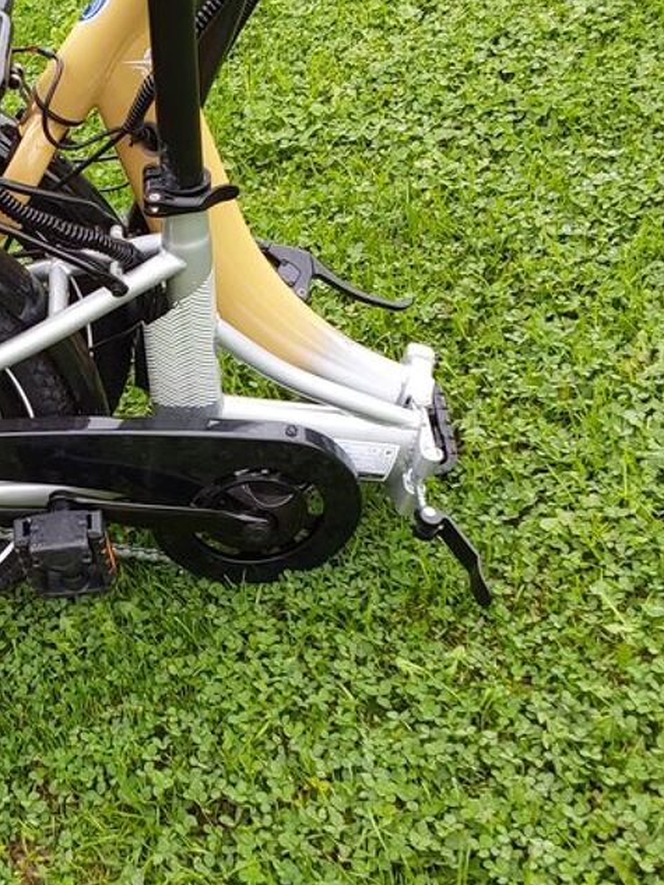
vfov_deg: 32.7
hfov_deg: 23.9
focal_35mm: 59
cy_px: 412
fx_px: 1508
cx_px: 27
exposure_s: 1/121
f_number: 1.9
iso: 50
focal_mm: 2.91
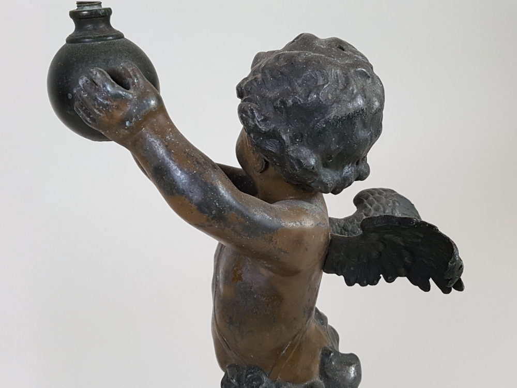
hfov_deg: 67.3
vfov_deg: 53.1
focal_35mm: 26
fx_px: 388
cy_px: 194
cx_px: 258
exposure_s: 1/50
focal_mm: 4.2
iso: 160
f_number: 1.7
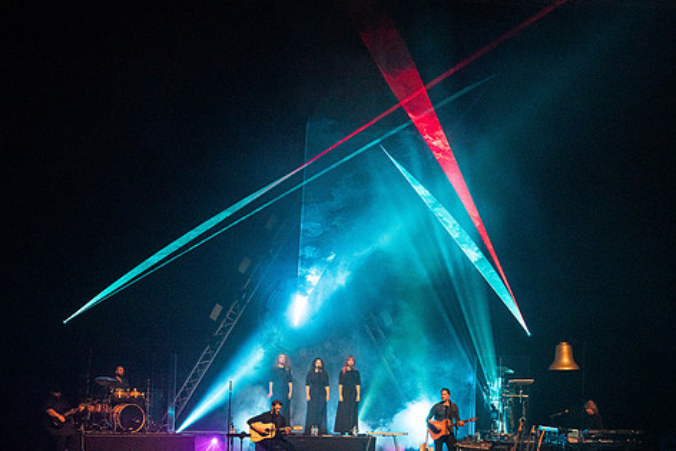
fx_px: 1615
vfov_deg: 15.9
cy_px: 234
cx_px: 341
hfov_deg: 23.6
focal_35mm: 86
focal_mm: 70
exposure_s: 1/250
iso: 6400
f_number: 5.6
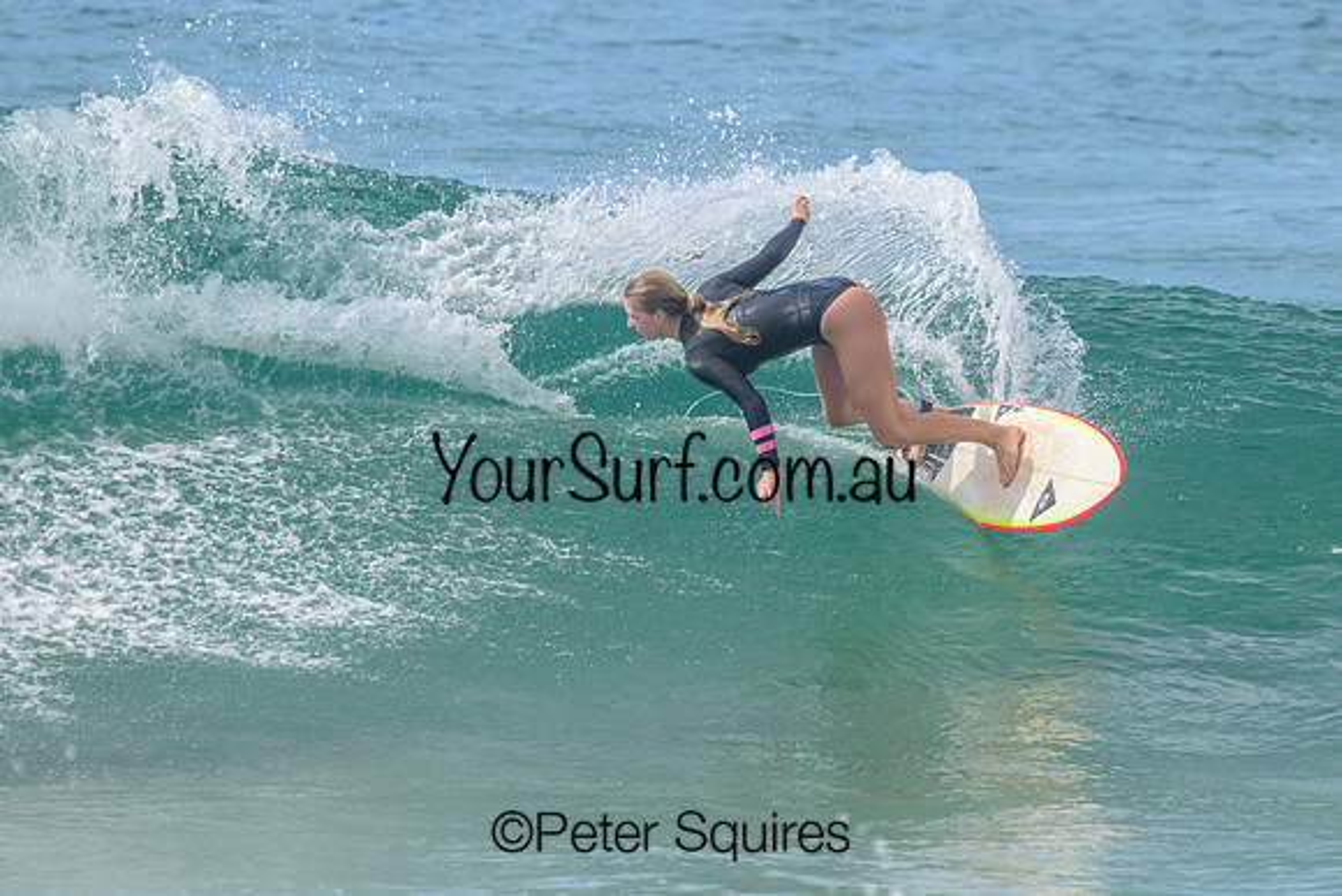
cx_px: 836
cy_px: 362
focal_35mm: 685
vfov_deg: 2.0
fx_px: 25537
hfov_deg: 3.0
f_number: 11
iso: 900
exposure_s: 1/2000
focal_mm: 550
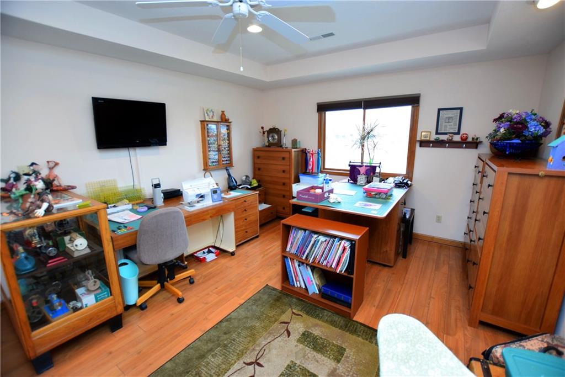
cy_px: 188
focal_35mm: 15
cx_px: 282
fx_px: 235
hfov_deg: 100.4
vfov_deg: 77.3
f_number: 3.5
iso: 900
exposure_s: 1/60
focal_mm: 10
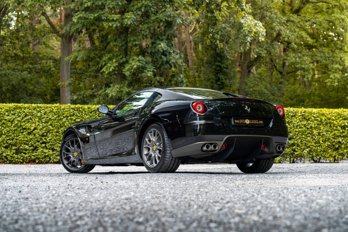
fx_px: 793
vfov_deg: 16.7
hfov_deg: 24.8
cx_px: 174
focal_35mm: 82
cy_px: 116
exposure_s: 1/250
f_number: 4.5
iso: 250
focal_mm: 82
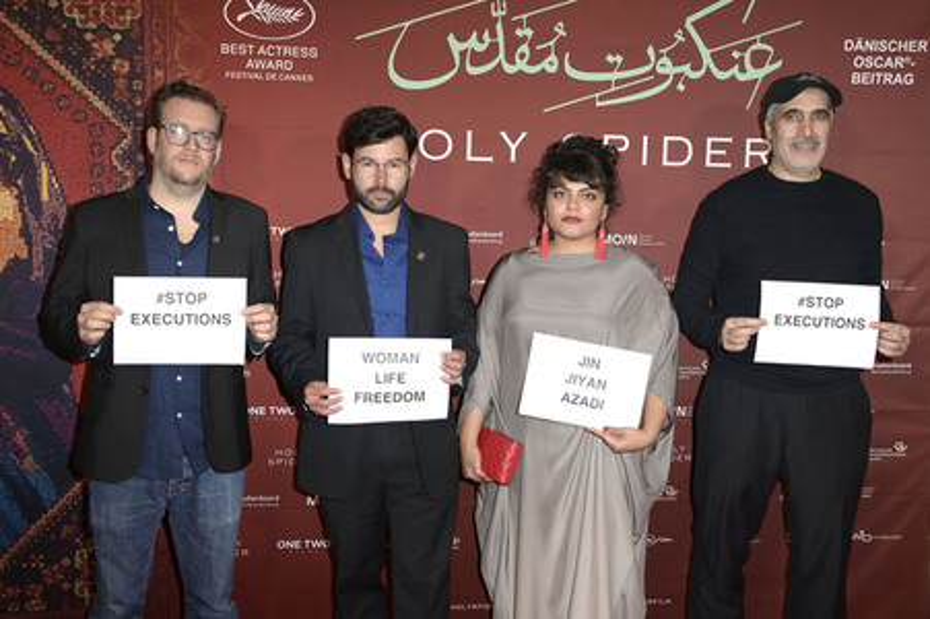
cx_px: 465
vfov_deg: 33.4
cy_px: 310
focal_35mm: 40
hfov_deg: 48.5
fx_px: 1033
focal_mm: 40
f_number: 5.6
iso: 400
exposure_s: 1/250
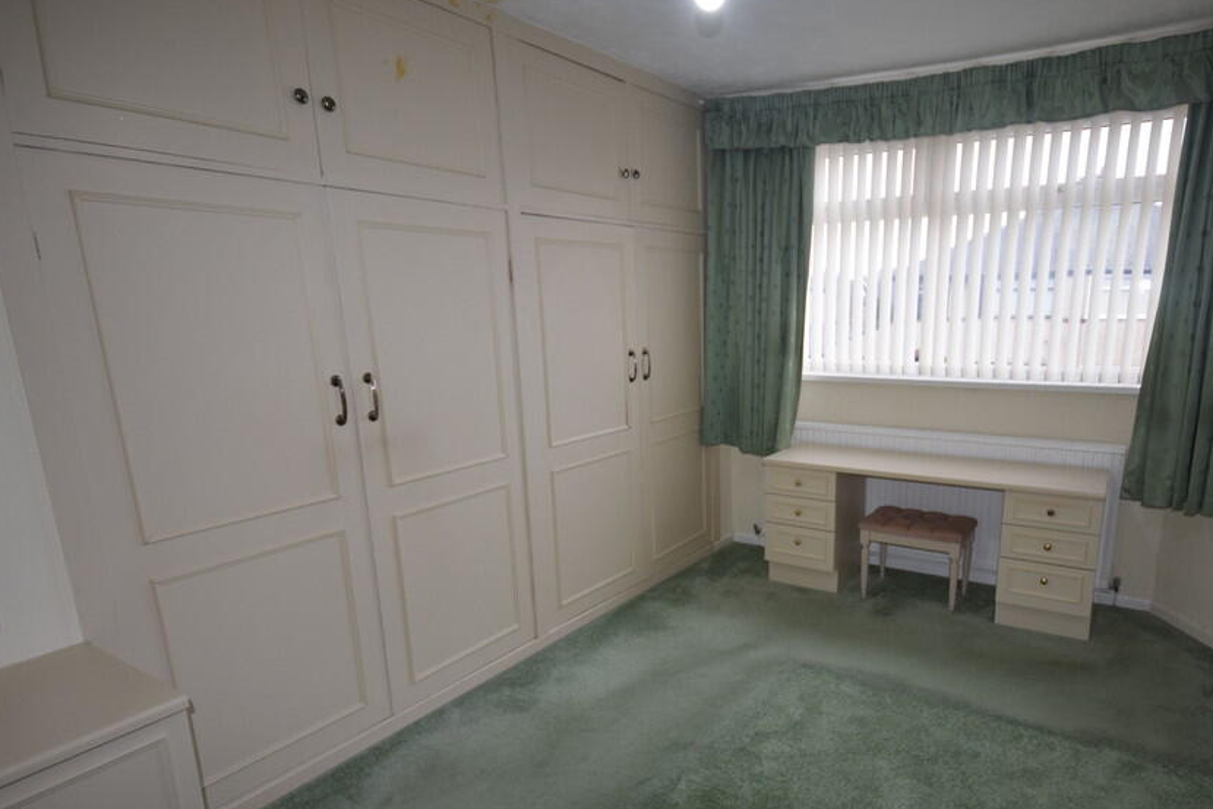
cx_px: 708
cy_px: 479
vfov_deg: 58.4
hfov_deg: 79.7
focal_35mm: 21
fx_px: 718
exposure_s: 1/80
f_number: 4.5
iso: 800
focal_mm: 11.5
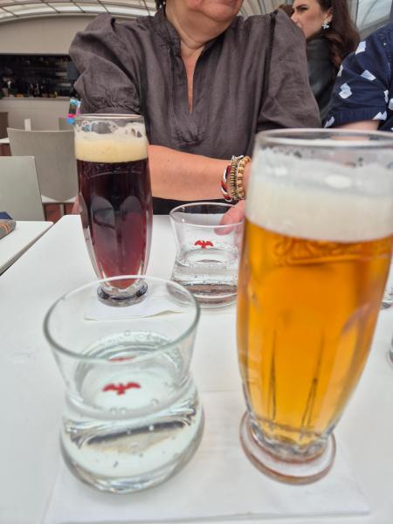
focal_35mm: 23
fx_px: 348
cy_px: 262
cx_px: 196
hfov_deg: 58.9
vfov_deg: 73.9
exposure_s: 1/898
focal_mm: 5.4
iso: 25
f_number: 1.8
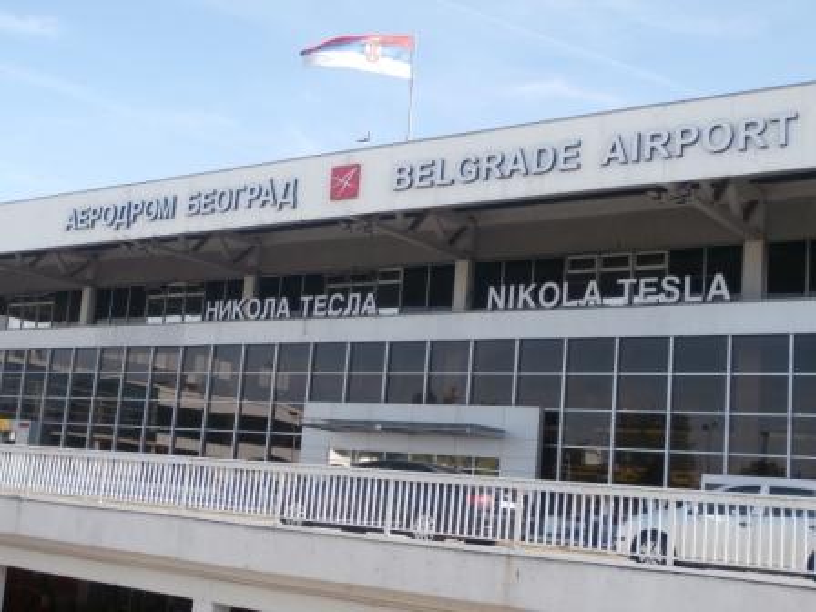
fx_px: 1108
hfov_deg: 40.4
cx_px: 408
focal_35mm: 47
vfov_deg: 30.9
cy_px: 306
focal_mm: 8.29
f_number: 4.2
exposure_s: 1/250
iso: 100
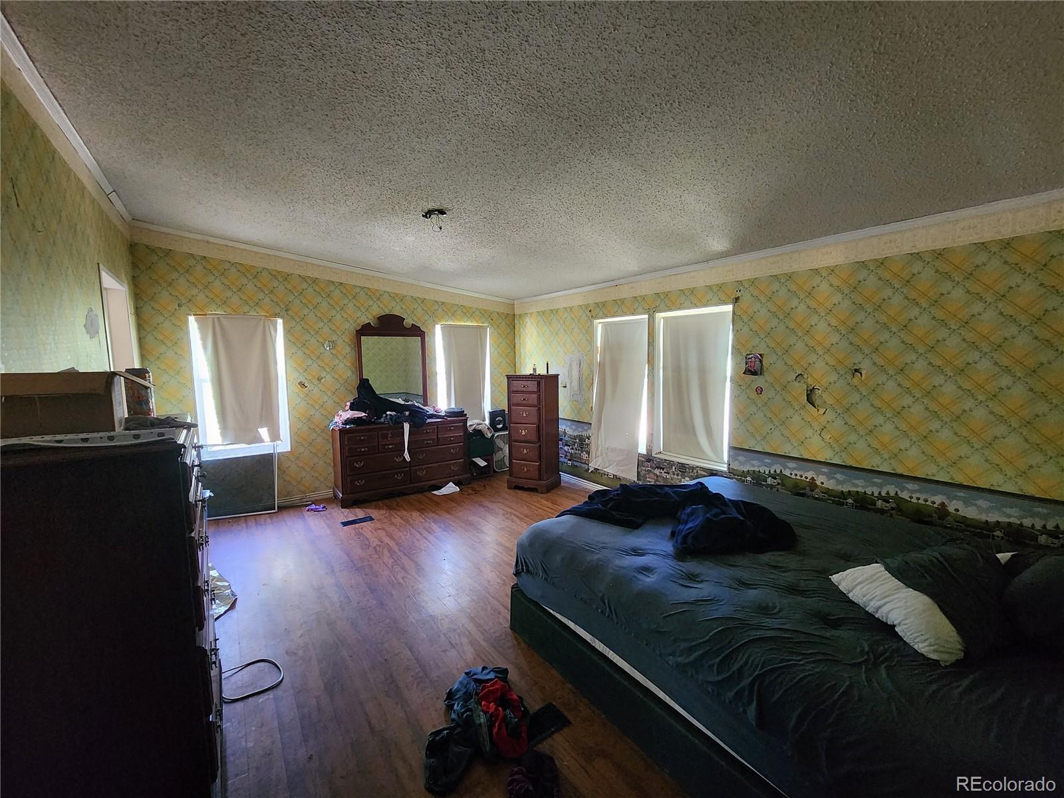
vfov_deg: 89.9
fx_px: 400
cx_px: 532
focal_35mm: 13
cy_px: 399
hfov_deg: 106.2
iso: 800
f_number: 2.2
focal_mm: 2.2
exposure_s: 1/24
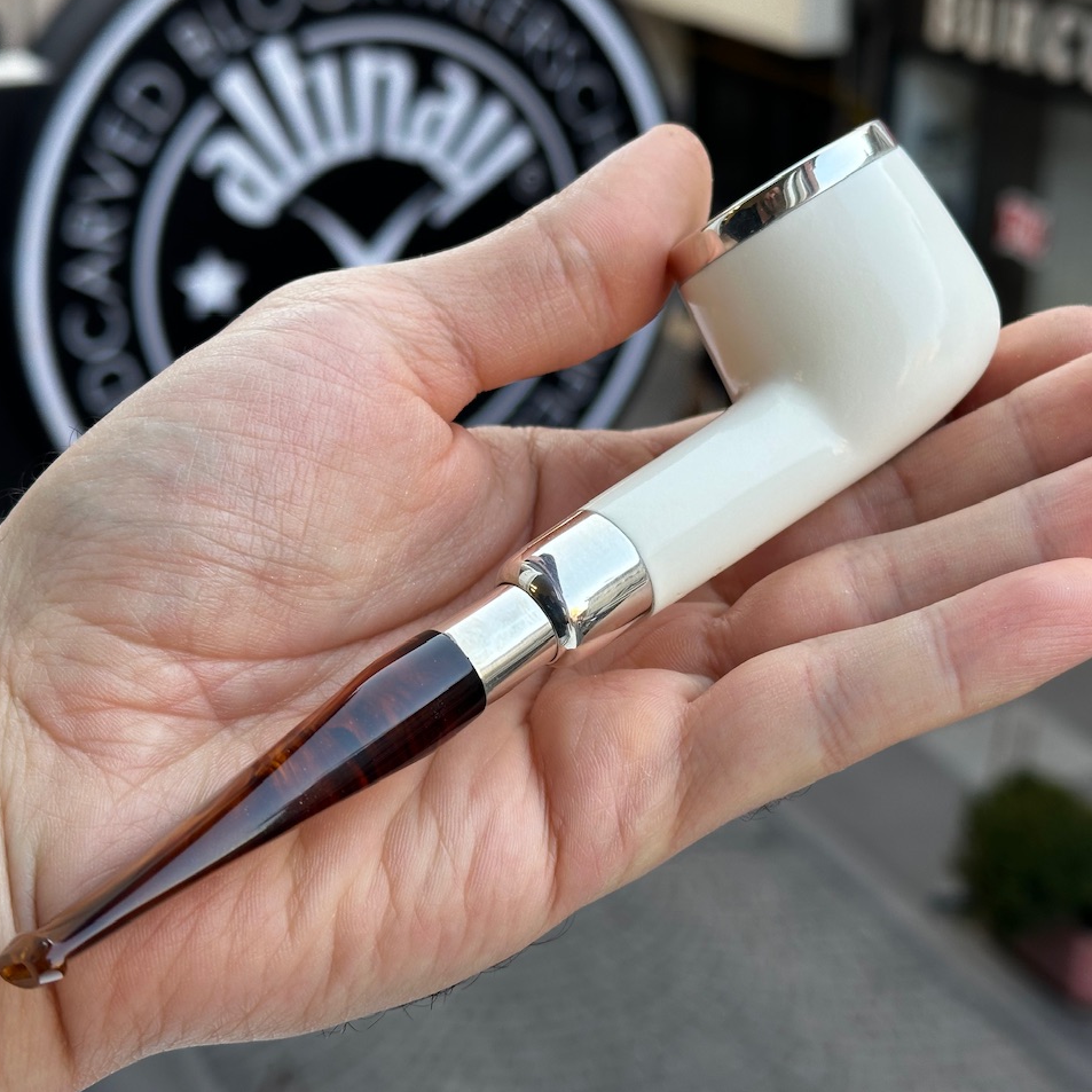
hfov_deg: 30.0
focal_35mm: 57
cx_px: 579
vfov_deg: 30.0
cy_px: 544
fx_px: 2034
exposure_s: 1/191
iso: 50
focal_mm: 6.86
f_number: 1.78
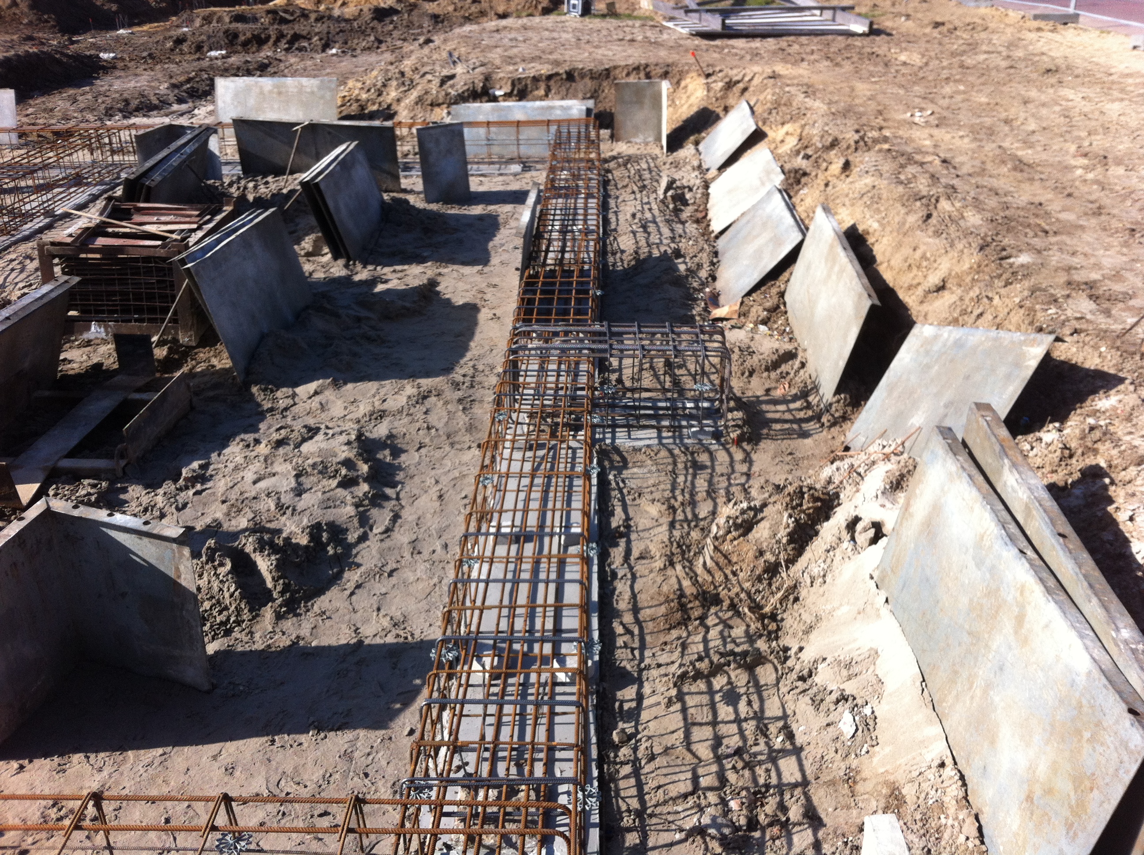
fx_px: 1155
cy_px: 428
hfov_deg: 52.7
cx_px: 572
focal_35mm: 35
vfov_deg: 40.6
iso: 80
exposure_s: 1/754
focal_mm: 3.85
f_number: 2.8
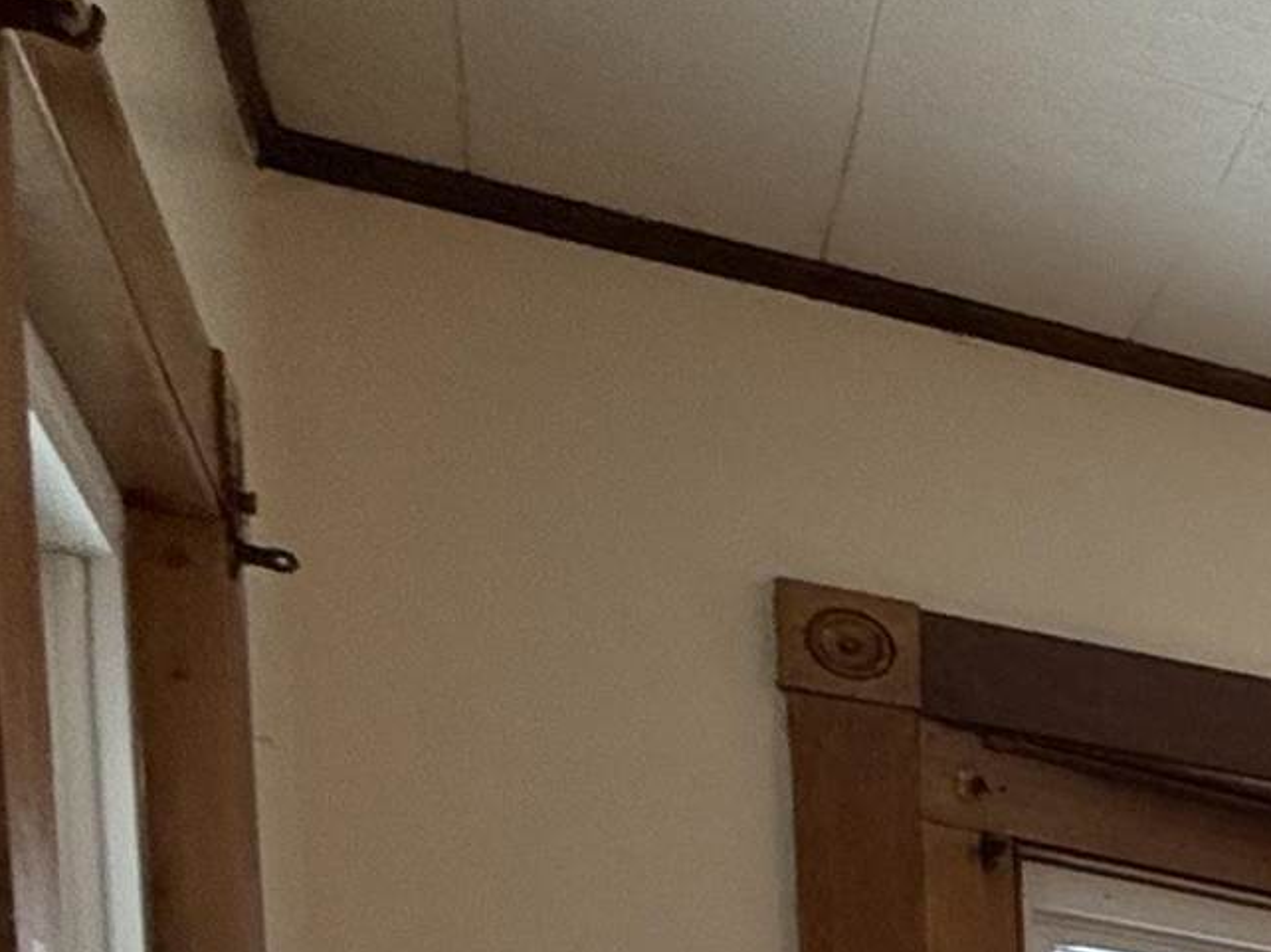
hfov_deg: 16.7
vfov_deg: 18.6
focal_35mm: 67
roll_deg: -0.4
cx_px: 2815
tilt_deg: -4.1
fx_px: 2459
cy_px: 1540
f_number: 2.2
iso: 64
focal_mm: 2.22
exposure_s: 1/201
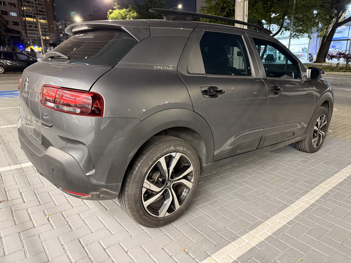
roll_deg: +1.3
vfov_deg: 56.8
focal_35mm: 24
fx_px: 243
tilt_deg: -16.4
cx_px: 176
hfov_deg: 71.6
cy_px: 132
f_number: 1.78
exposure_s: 1/40
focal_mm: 6.76
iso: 640
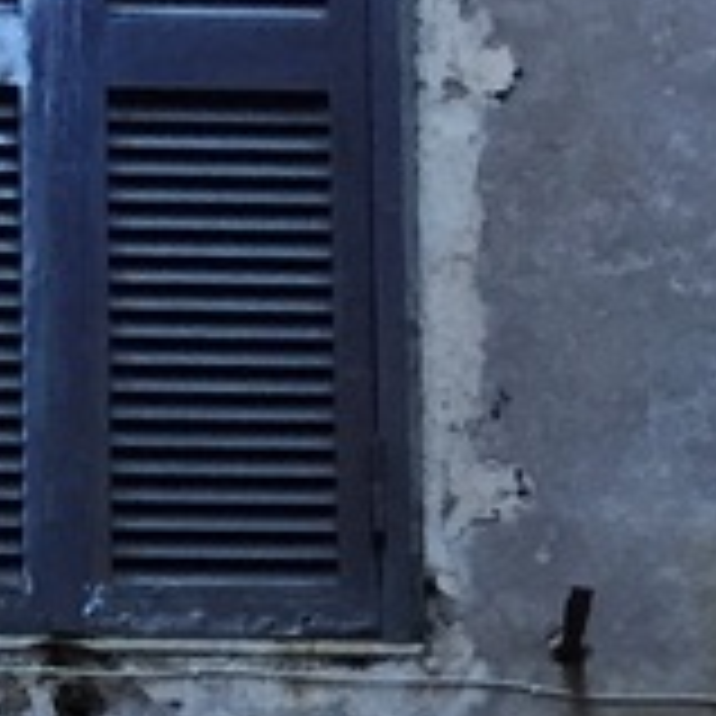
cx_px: 68
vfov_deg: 8.9
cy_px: 2053
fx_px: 3861
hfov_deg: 10.5
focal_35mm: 165
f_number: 2.2
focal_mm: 4.15
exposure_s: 1/33
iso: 80
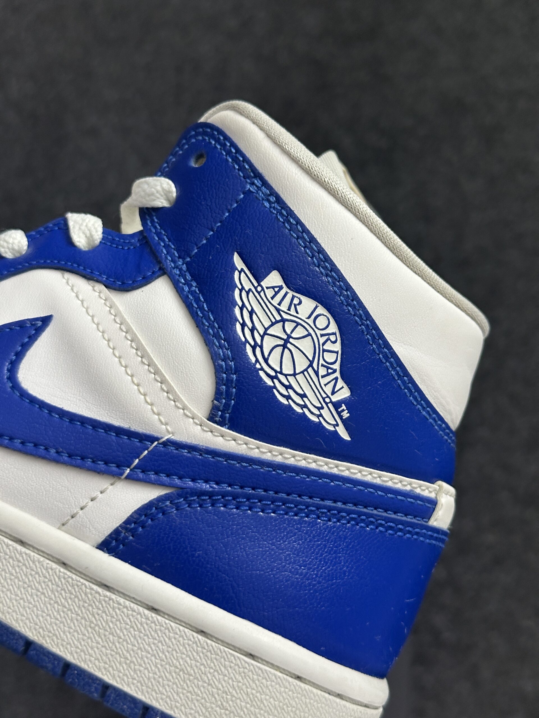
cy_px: 359
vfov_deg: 39.7
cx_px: 270
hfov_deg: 30.3
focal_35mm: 48
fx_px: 997
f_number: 1.78
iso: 160
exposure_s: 1/50
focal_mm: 6.86
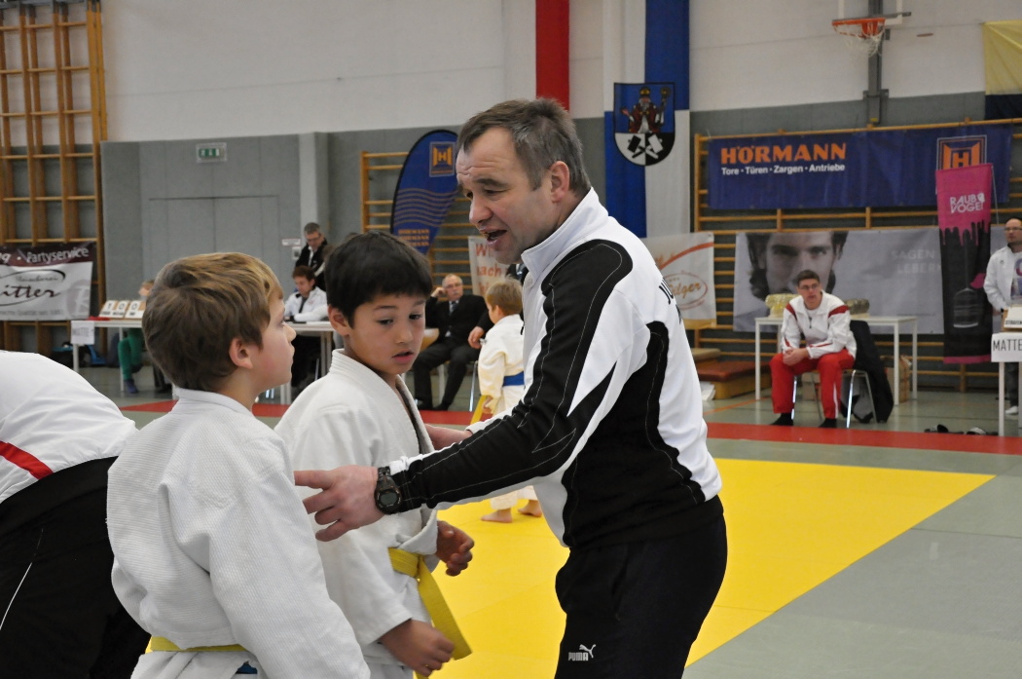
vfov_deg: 23.7
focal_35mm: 57
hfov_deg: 35.1
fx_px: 1616
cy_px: 340
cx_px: 511
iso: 2000
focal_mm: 38
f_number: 6.3
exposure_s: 1/160
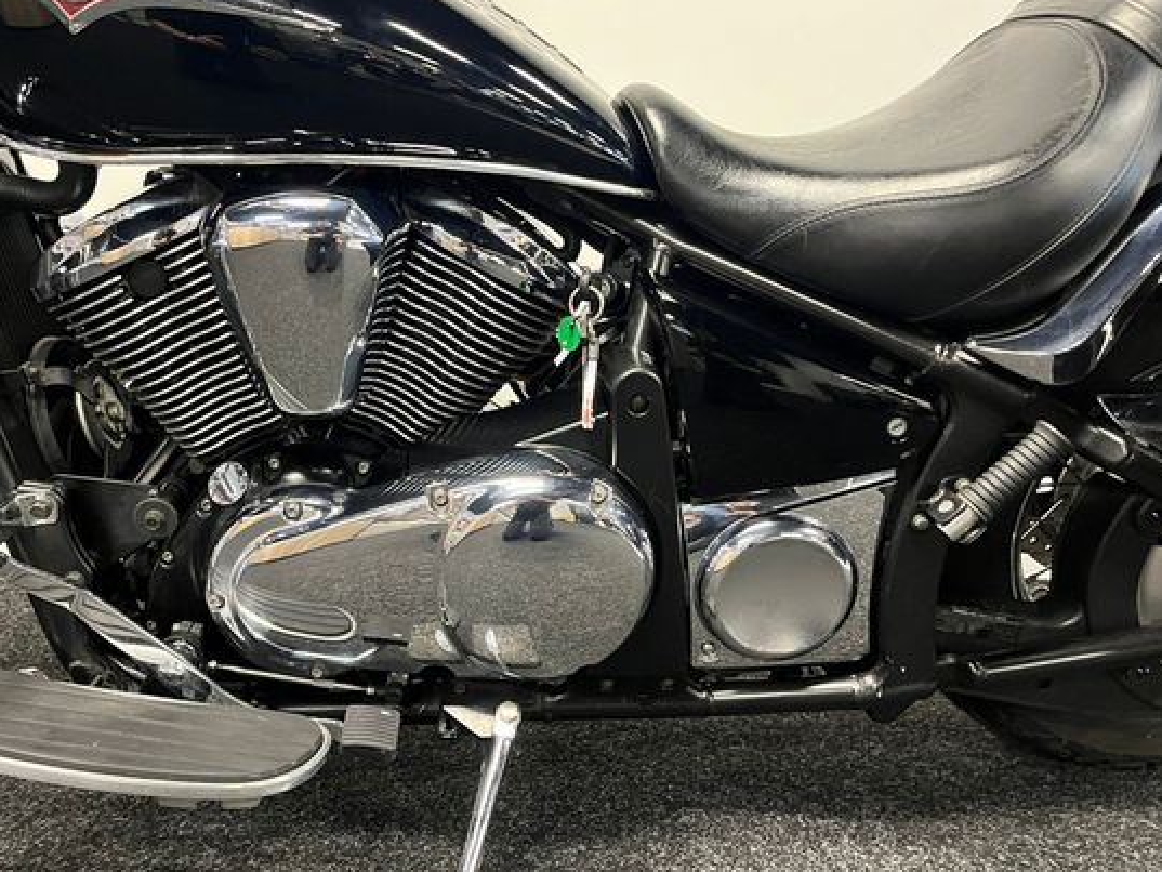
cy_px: 478
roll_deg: +1.0
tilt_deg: -15.1
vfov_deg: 45.4
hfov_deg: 58.2
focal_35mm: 31
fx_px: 1041
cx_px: 517
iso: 500
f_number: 1.6
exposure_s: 1/33
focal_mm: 5.1
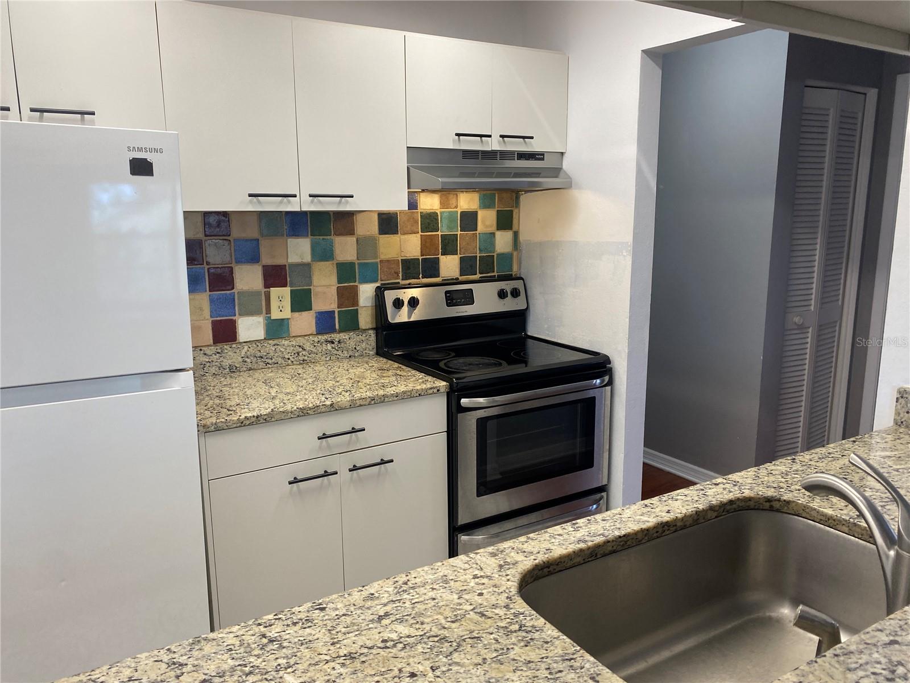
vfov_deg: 53.1
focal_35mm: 26
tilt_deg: -12.5
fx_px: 683
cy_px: 342
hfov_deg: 67.3
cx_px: 455
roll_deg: +1.4
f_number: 1.8
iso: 100
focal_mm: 4.25
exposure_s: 1/120
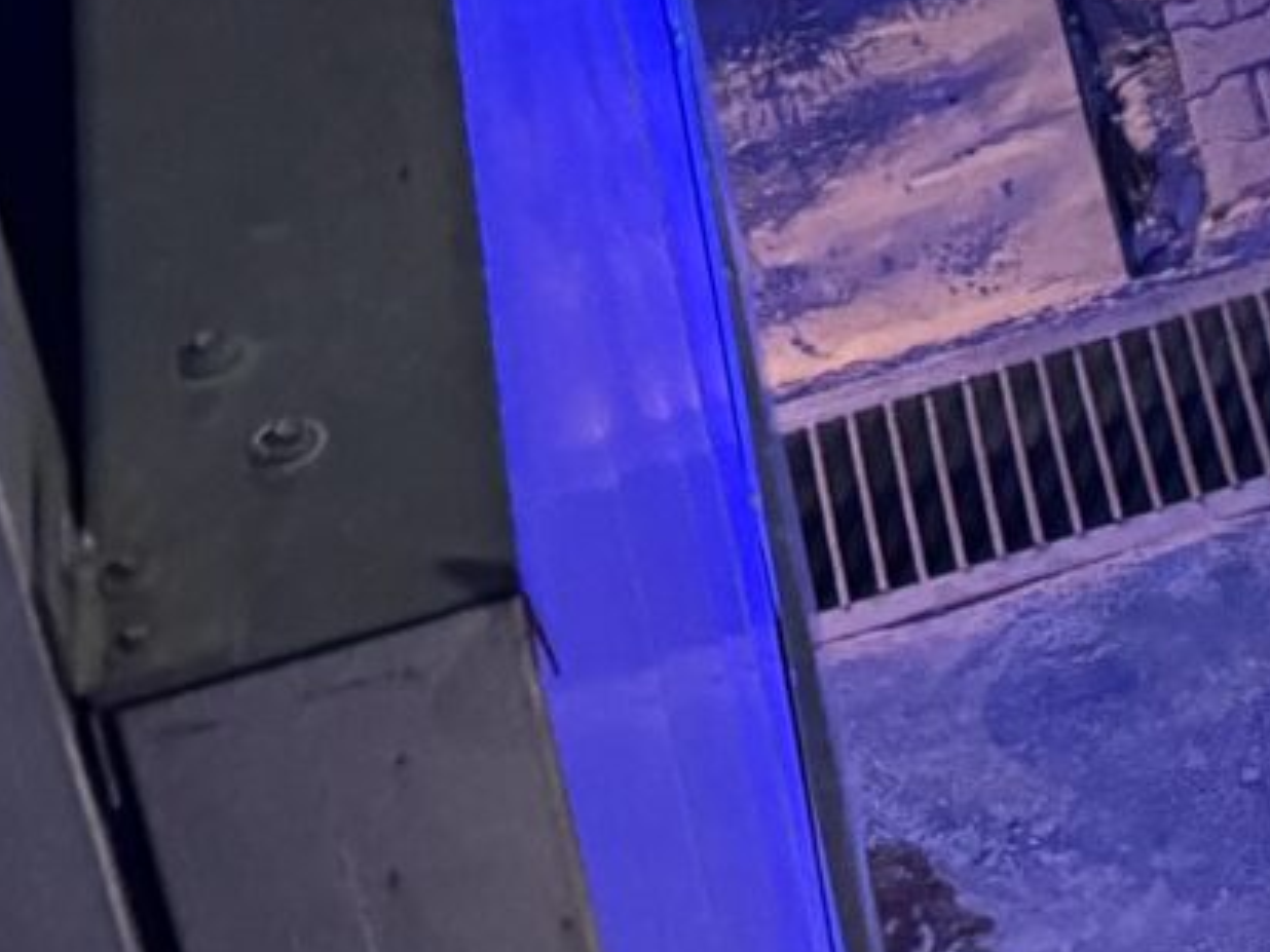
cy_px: -1479
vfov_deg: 8.8
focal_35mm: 149
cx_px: 3046
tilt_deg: -28.8
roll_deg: -0.2
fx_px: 5467
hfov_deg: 11.1
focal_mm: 6.76
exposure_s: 1/43
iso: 800
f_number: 1.78
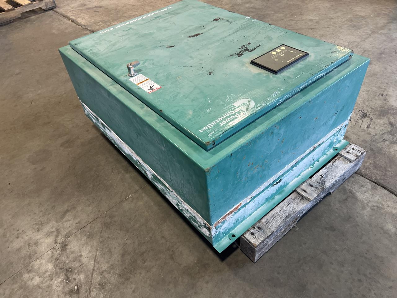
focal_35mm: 26
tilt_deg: -42.4
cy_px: 149
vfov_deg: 53.1
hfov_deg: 67.3
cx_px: 198
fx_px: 298
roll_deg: +8.3
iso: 125
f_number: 1.5
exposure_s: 1/121
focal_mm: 5.7
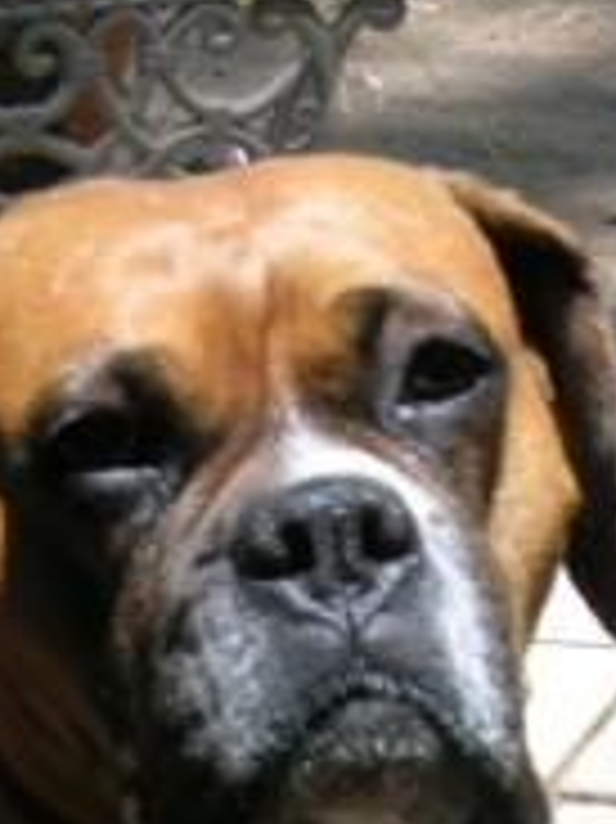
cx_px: 166
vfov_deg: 7.9
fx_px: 5939
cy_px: 687
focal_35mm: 250
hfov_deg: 5.9
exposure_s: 1/47.1
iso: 50
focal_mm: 17.1
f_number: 8.2
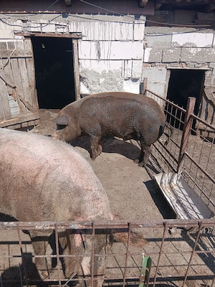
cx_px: 108
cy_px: 144
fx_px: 215
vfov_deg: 67.3
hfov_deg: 53.1
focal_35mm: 26
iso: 20
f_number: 1.8
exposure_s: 1/526
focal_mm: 3.98
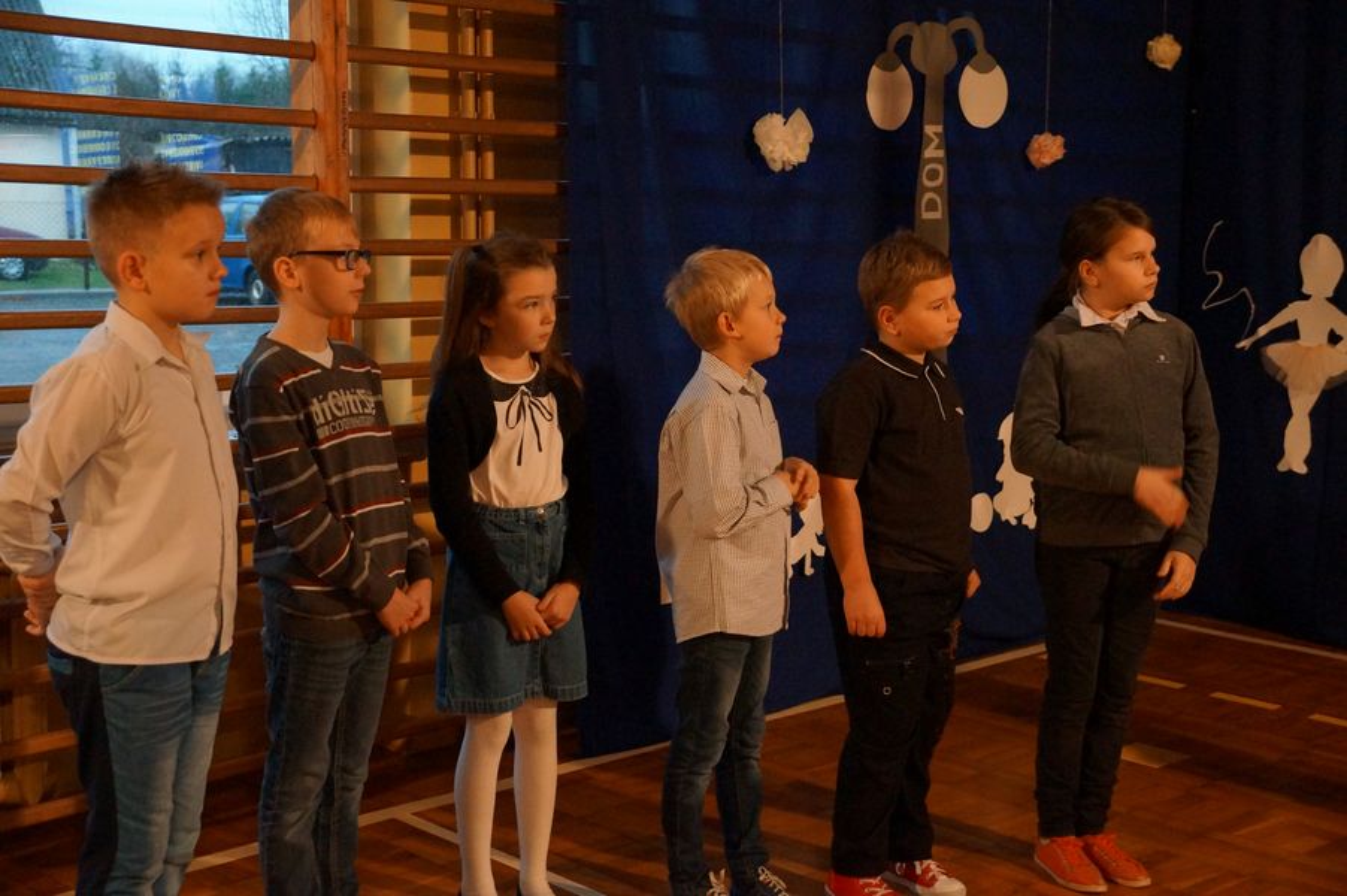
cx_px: 674
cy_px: 448
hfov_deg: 37.9
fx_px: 1963
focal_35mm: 52
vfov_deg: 25.7
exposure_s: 1/125
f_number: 4.5
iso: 3200
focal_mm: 35
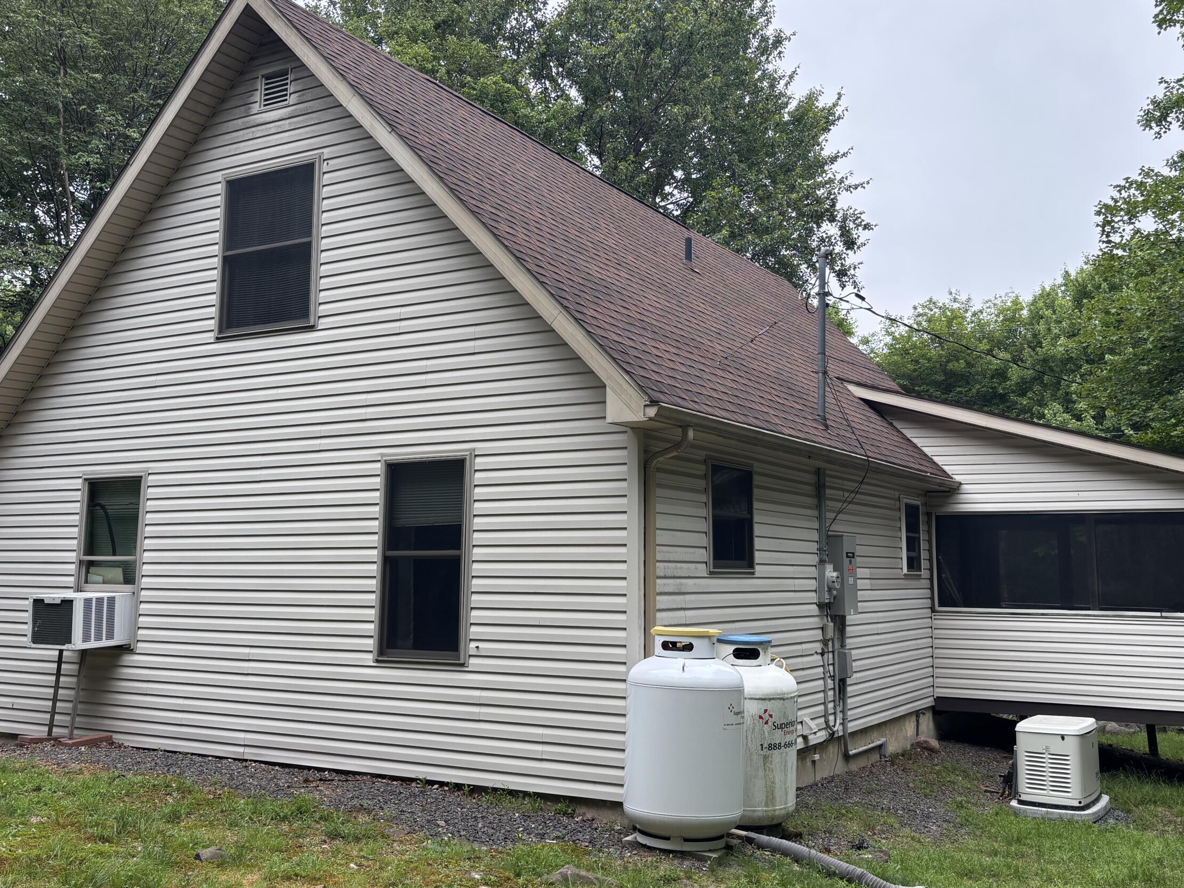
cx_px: 598
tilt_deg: +7.9
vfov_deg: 40.7
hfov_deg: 52.6
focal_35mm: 35
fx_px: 1197
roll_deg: -0.5
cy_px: 404
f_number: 1.6
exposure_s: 1/500
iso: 50
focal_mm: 5.96
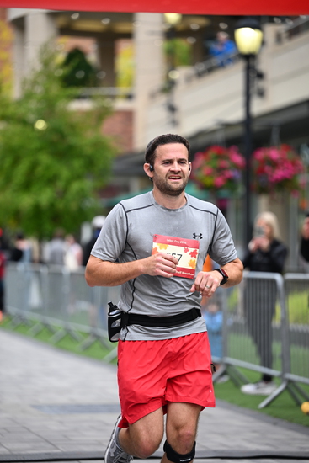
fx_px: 1673
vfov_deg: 15.8
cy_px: 232
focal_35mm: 130
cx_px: 154
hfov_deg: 10.6
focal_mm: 130
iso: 640
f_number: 2.8
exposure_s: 1/2000
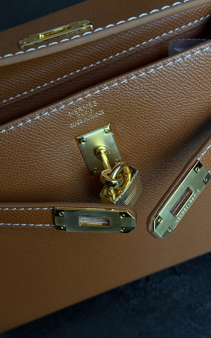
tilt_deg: -61.2
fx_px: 469
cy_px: 169
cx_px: 103
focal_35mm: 51
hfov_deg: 25.3
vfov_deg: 39.6
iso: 250
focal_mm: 6.76
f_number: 1.78
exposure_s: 1/60
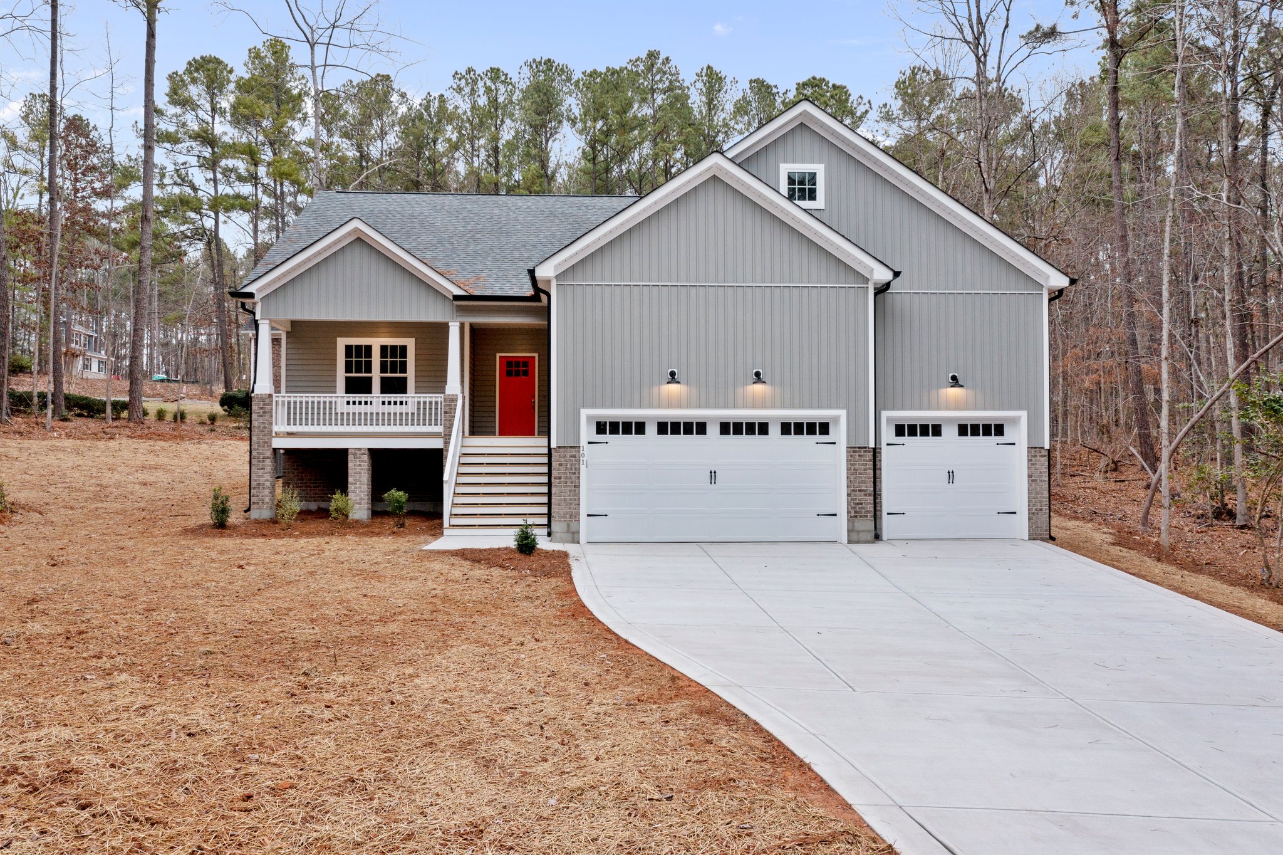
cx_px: 642
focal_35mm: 28
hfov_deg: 65.5
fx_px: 998
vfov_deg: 46.4
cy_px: 428
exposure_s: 1/120
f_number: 4.5
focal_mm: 10.26
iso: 100
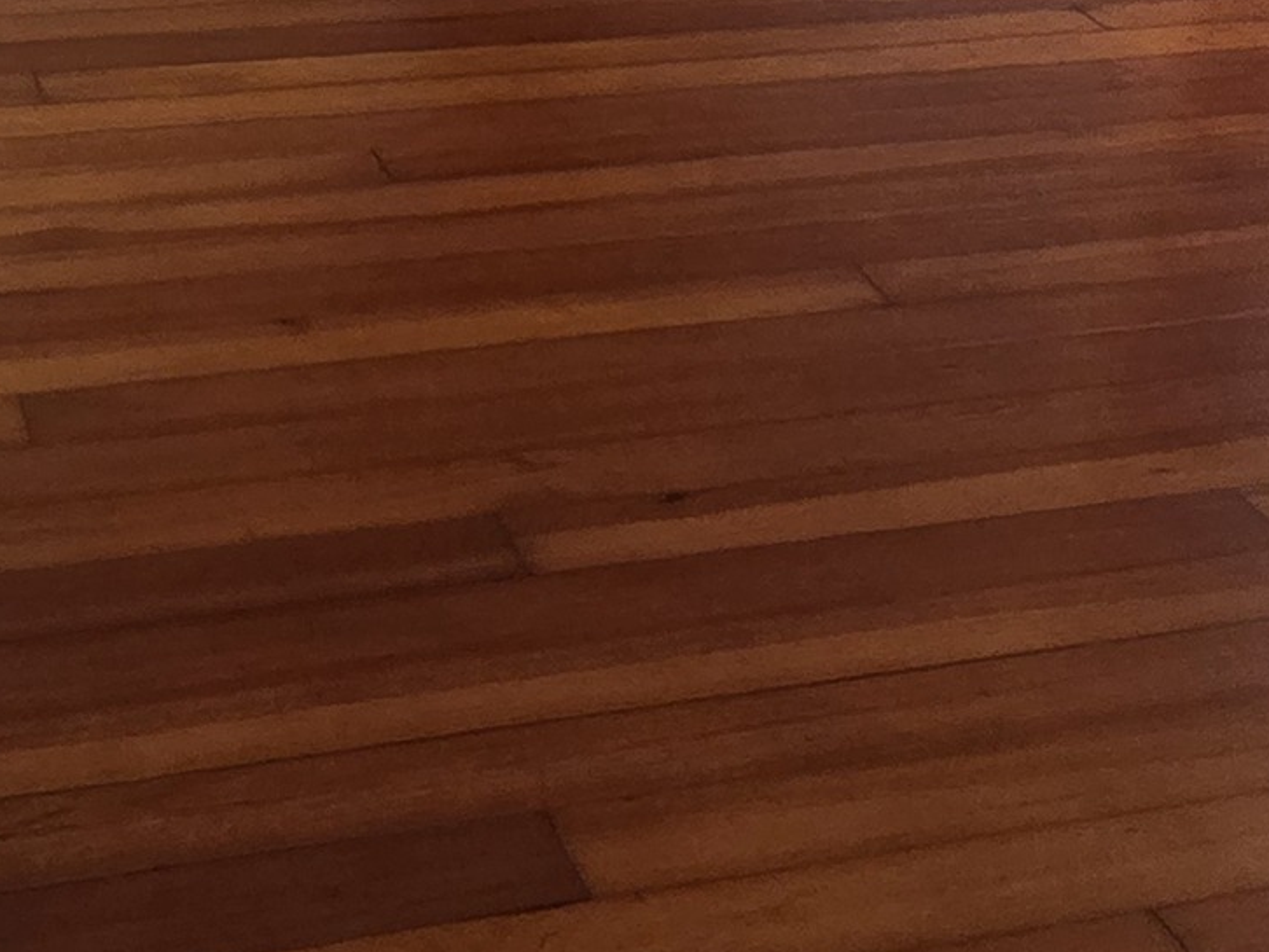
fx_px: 2017
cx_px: 215
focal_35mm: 55
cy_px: -68
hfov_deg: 33.7
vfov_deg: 24.9
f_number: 2.2
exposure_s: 1/60
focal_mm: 2.2
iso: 640
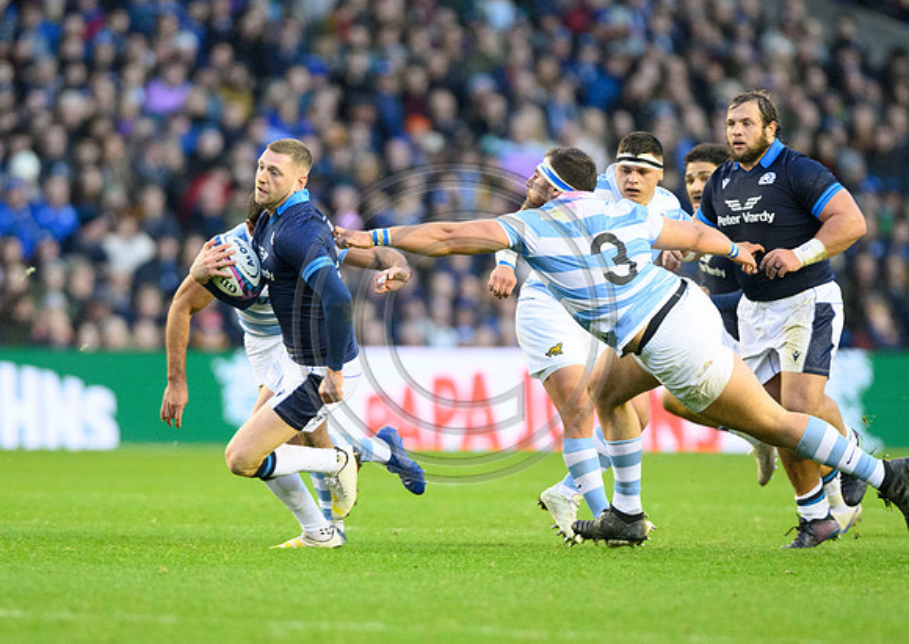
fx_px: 17154
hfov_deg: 3.0
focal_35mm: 666
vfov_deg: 2.2
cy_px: 437
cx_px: 352
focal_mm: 400
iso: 5000
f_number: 3.5
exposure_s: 1/1000
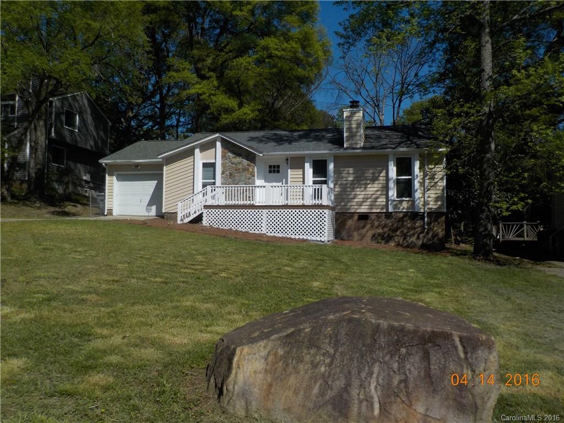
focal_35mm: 30
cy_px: 212
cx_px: 282
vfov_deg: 46.8
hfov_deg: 60.0
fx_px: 489
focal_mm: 4.1
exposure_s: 1/2000
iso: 125
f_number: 3.3
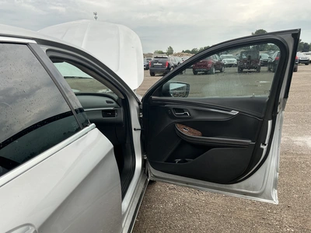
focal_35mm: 28
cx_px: 156
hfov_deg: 63.4
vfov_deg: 49.7
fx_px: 252
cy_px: 116
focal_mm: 3
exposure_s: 1/372
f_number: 1.8
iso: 25
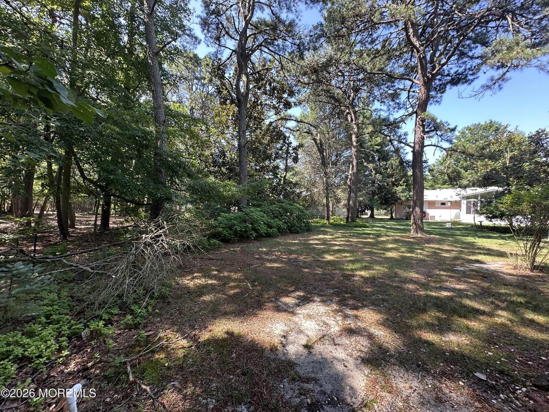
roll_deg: -3.5
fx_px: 222
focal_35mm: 14
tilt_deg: +2.0
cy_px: 206
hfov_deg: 102.1
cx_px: 274
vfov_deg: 85.7
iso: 40
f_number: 2.2
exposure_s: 1/103
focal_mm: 2.22
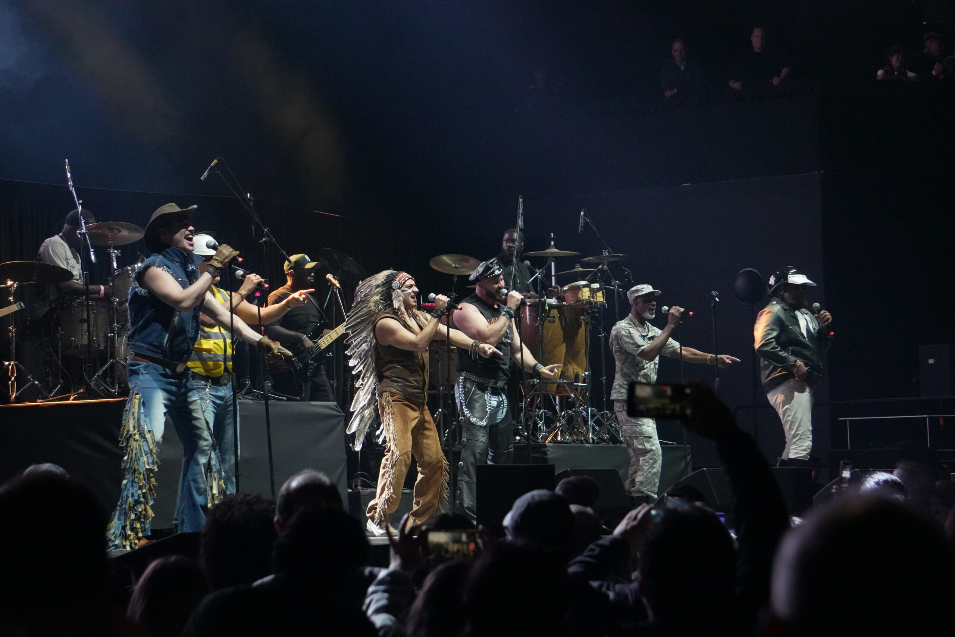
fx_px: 3104
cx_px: 478
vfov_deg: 11.7
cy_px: 318
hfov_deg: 17.5
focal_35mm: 117
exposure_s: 1/200
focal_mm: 78
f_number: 5
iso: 4000
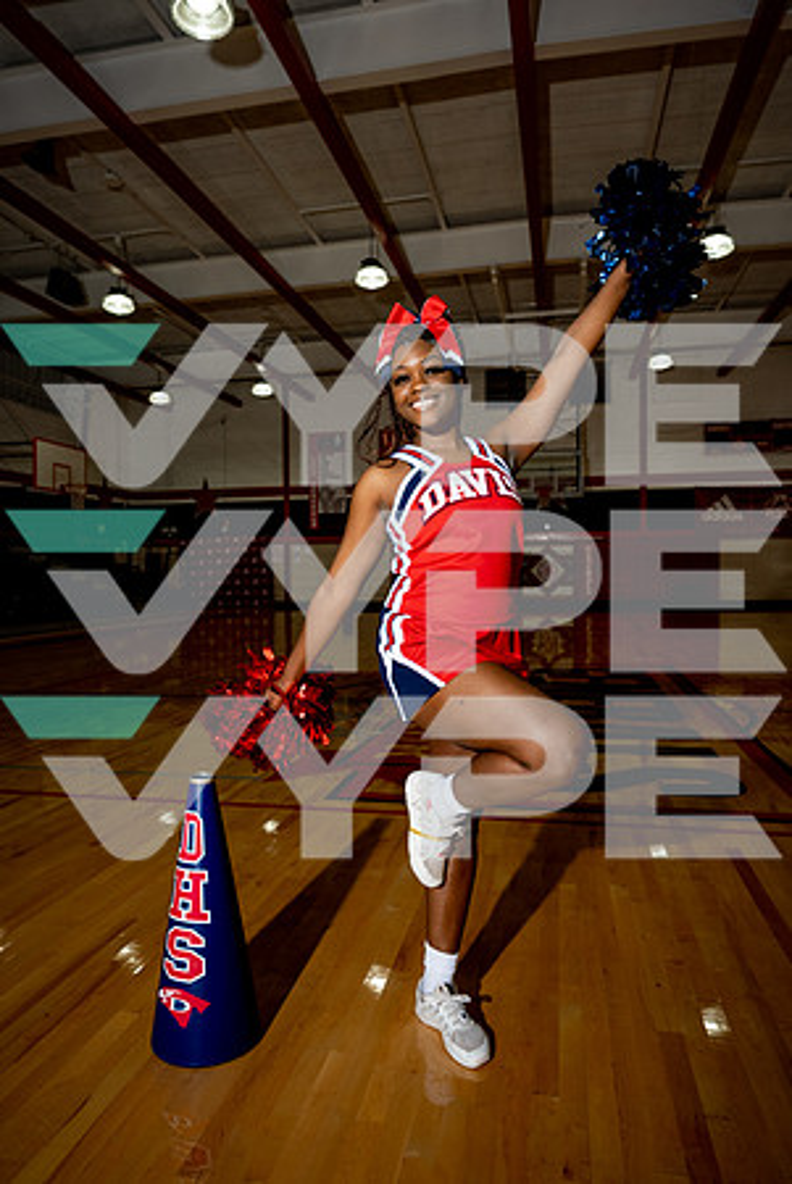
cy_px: 592
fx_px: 790
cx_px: 396
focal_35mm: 24
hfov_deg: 53.2
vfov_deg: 73.7
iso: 160
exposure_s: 1/200
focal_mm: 24
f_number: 5.6
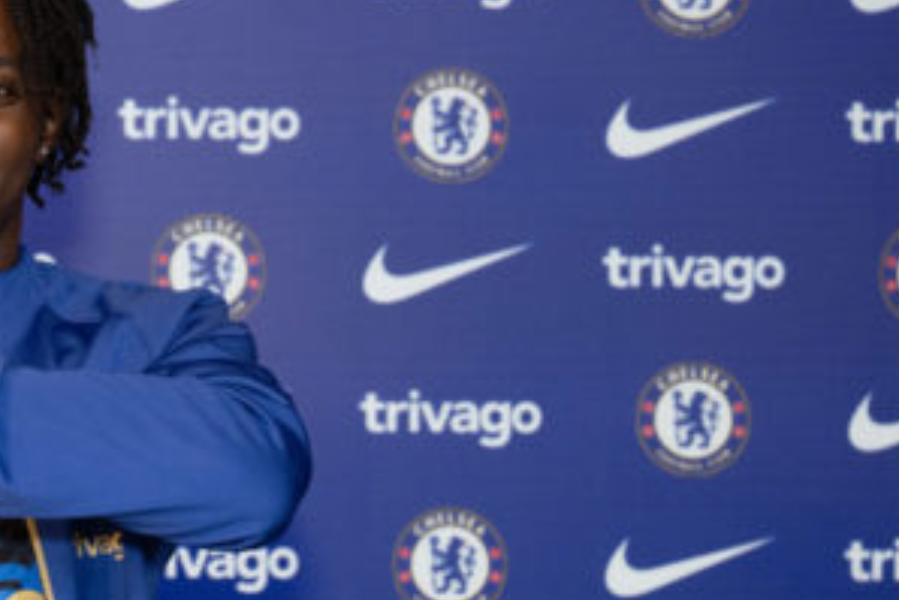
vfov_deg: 9.7
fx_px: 3523
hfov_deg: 14.1
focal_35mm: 141
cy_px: 407
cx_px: -193
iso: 800
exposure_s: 1/200
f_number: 4
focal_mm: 56
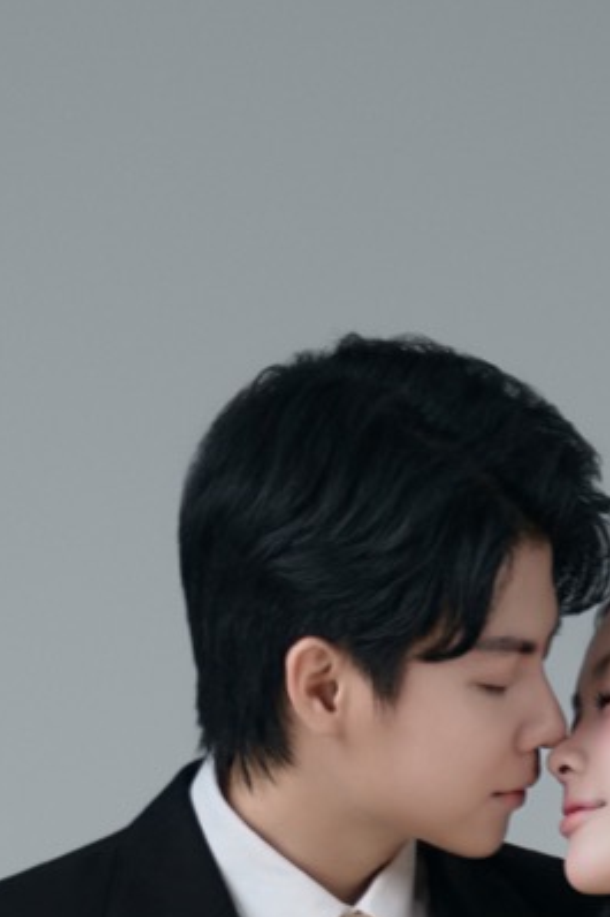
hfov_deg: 7.2
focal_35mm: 190
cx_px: 651
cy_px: 1935
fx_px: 4845
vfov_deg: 9.9
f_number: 2.8
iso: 160
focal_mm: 42.1
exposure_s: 1/200
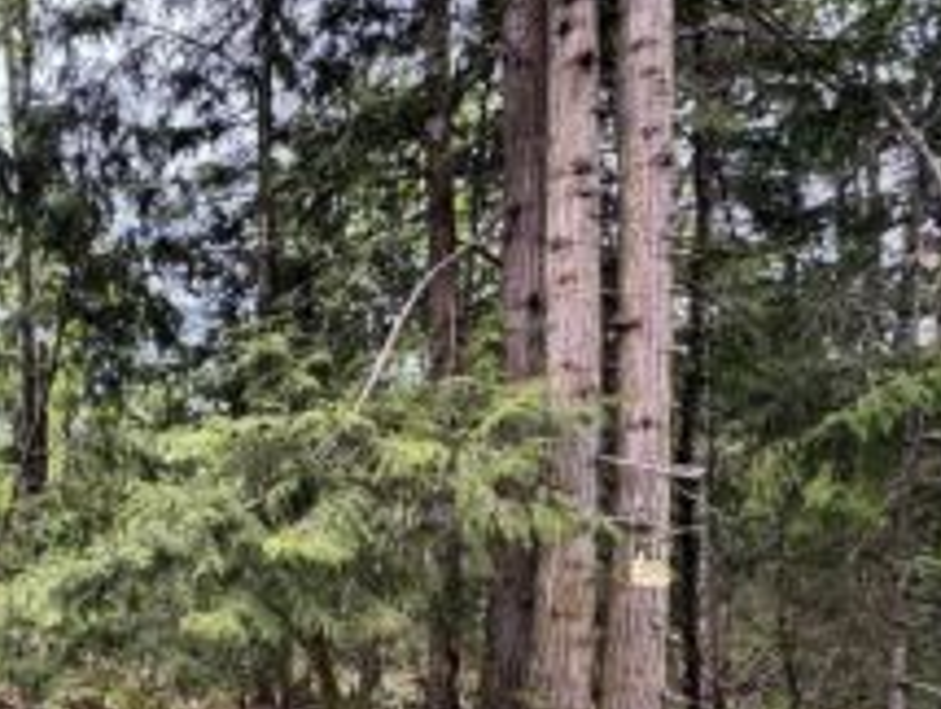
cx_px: 83
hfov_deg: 57.2
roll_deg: +0.0
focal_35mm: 26
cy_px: 503
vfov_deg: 51.6
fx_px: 708
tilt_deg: -0.5
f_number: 2.2
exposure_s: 1/99
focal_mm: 2.22
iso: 64
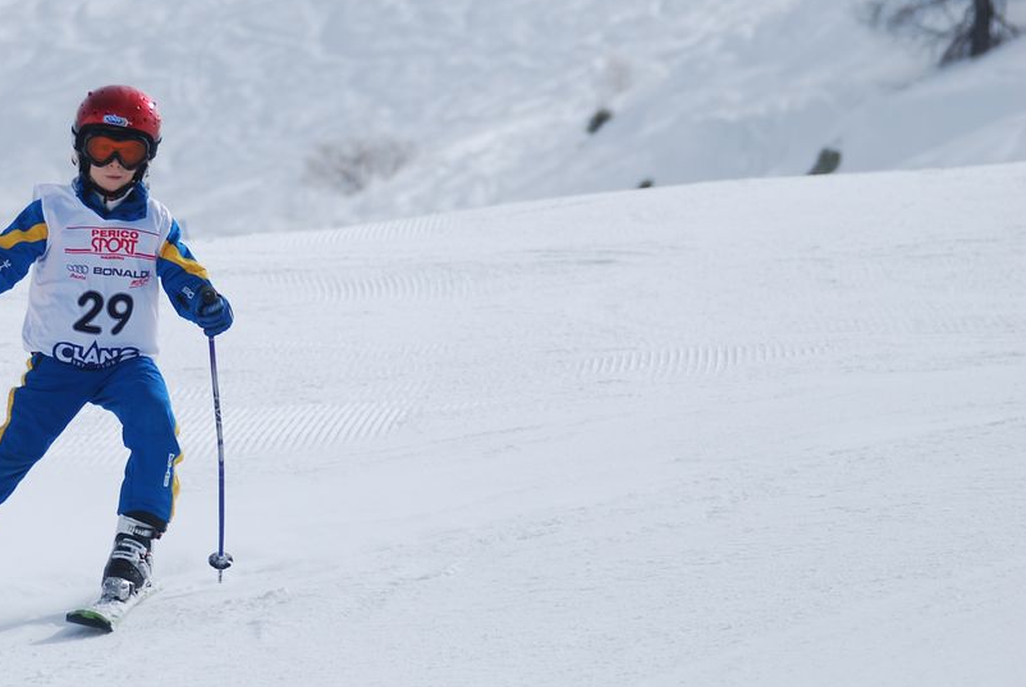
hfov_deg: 4.6
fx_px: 12813
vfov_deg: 3.1
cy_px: 464
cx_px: 22
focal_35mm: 449
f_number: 5
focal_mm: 150
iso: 100
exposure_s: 1/1250
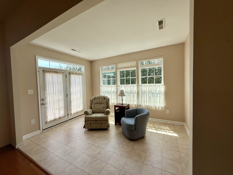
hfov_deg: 102.1
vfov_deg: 85.7
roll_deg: +2.5
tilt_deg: -1.7
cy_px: 88
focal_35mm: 14
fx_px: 94
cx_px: 116
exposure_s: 1/386
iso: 50
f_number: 2.2
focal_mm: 2.22
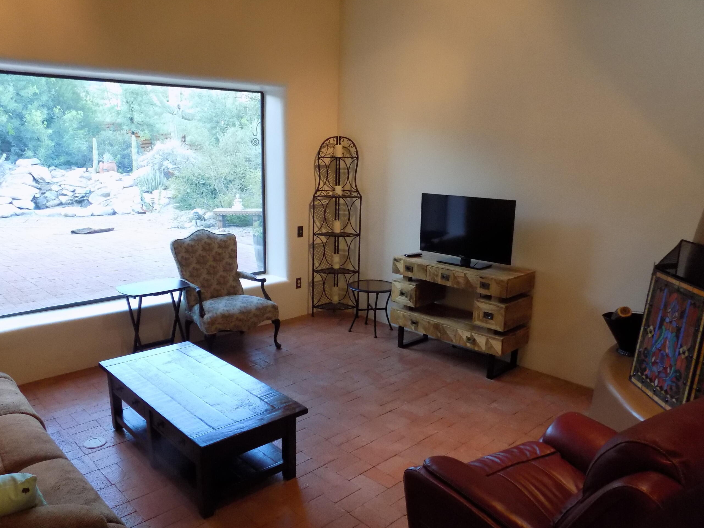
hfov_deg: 65.2
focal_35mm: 27
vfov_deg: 51.2
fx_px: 549
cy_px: 304
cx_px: 320
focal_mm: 4
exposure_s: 1/30
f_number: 3.1
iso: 320
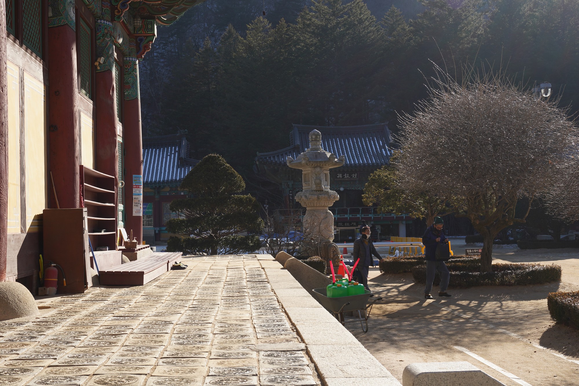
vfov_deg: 27.5
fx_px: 788
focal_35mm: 49
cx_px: 290
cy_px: 193
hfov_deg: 40.3
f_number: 14
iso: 200
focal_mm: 49
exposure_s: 1/100
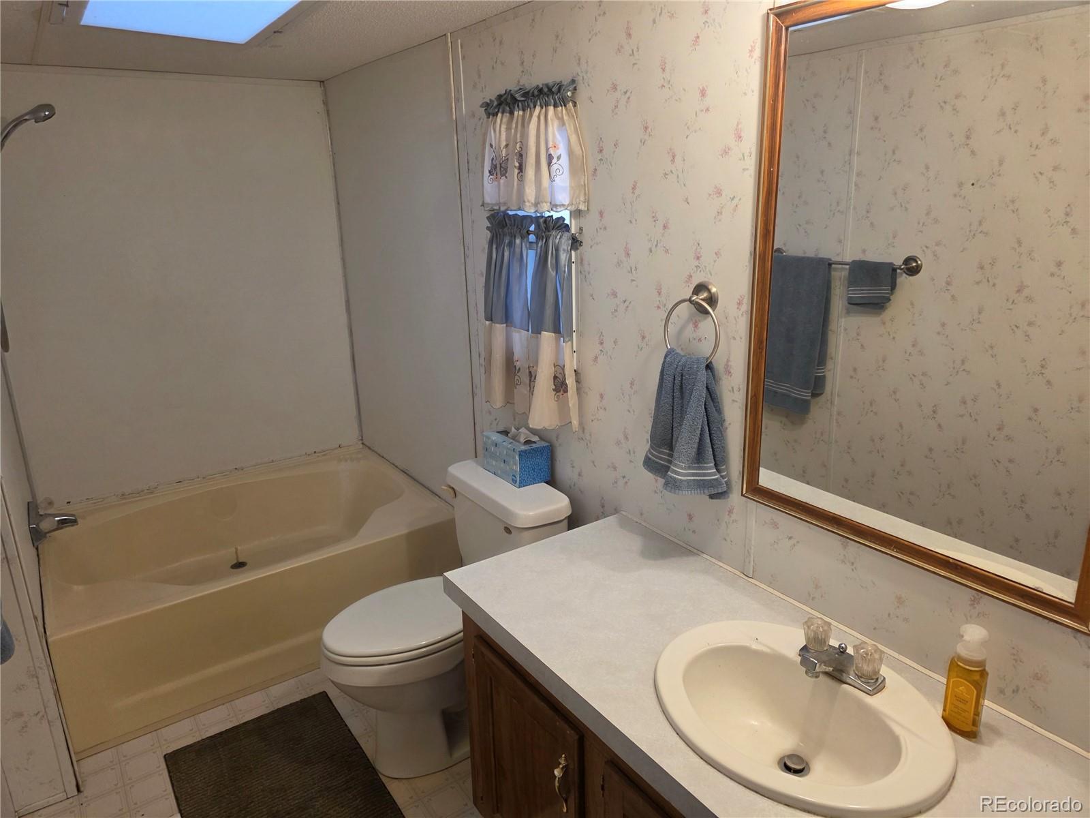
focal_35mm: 23
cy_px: 409
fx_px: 724
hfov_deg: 73.9
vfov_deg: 58.9
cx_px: 545
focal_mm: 6.3
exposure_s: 1/120
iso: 400
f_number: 1.7
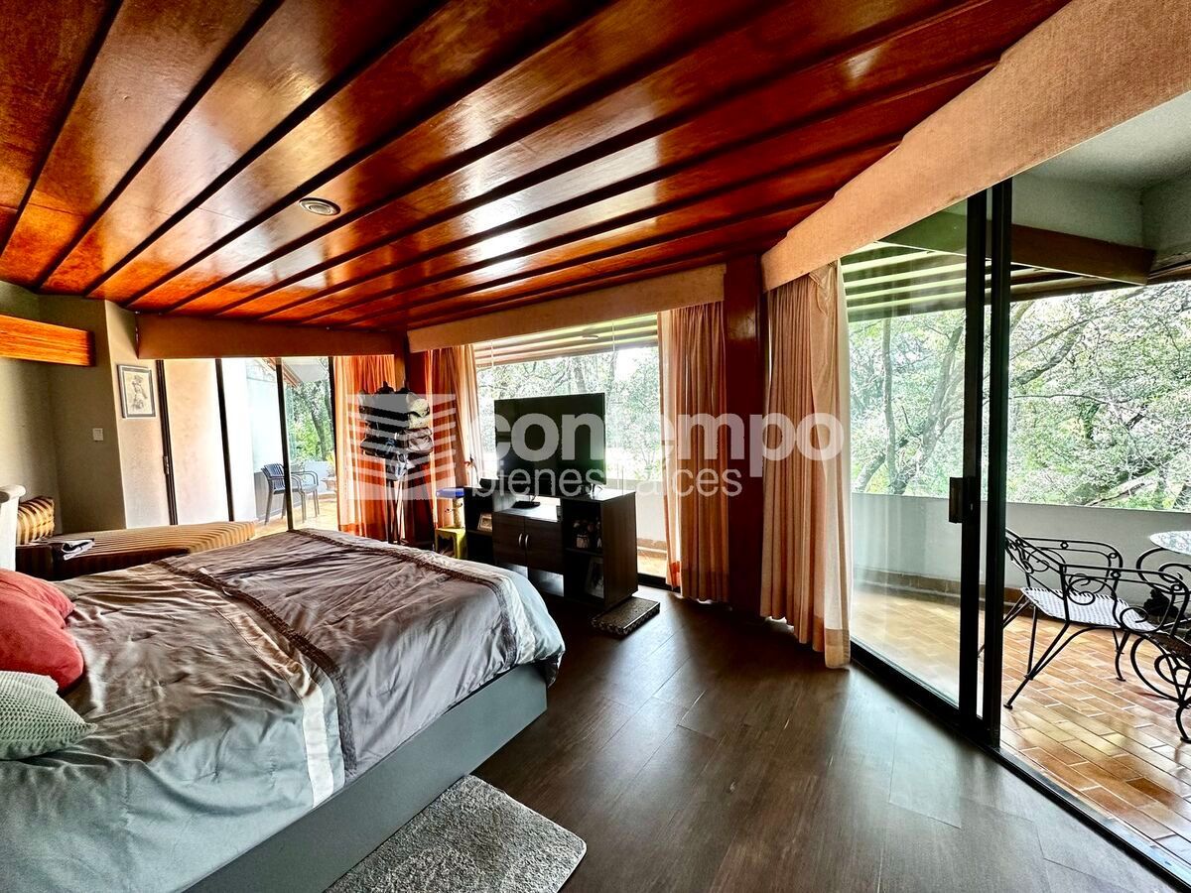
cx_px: 596
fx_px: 482
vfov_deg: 85.7
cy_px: 446
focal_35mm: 14
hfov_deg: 102.1
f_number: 2.2
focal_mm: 2.22
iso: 200
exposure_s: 1/99
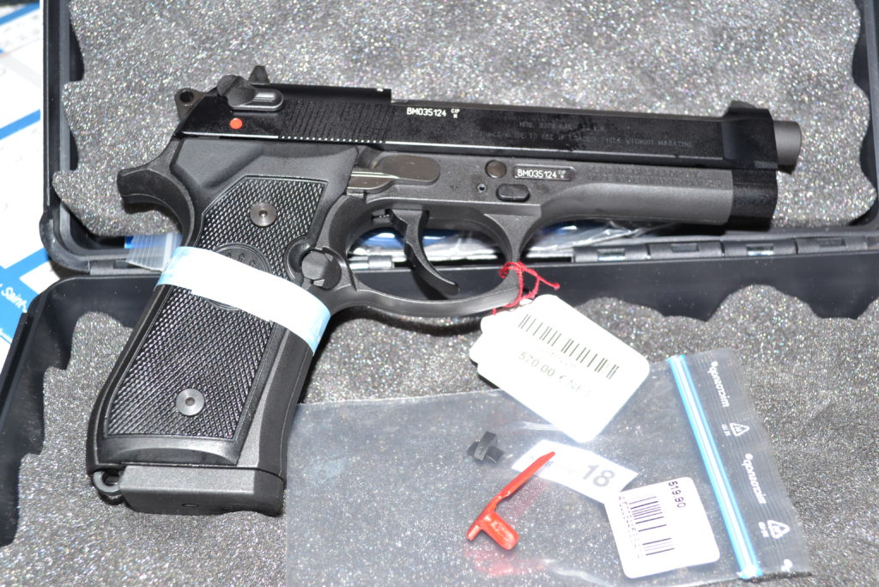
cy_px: 294
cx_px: 440
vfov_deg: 28.1
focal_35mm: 48
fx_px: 1172
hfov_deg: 41.1
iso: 100
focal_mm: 32
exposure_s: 1/60
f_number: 6.3
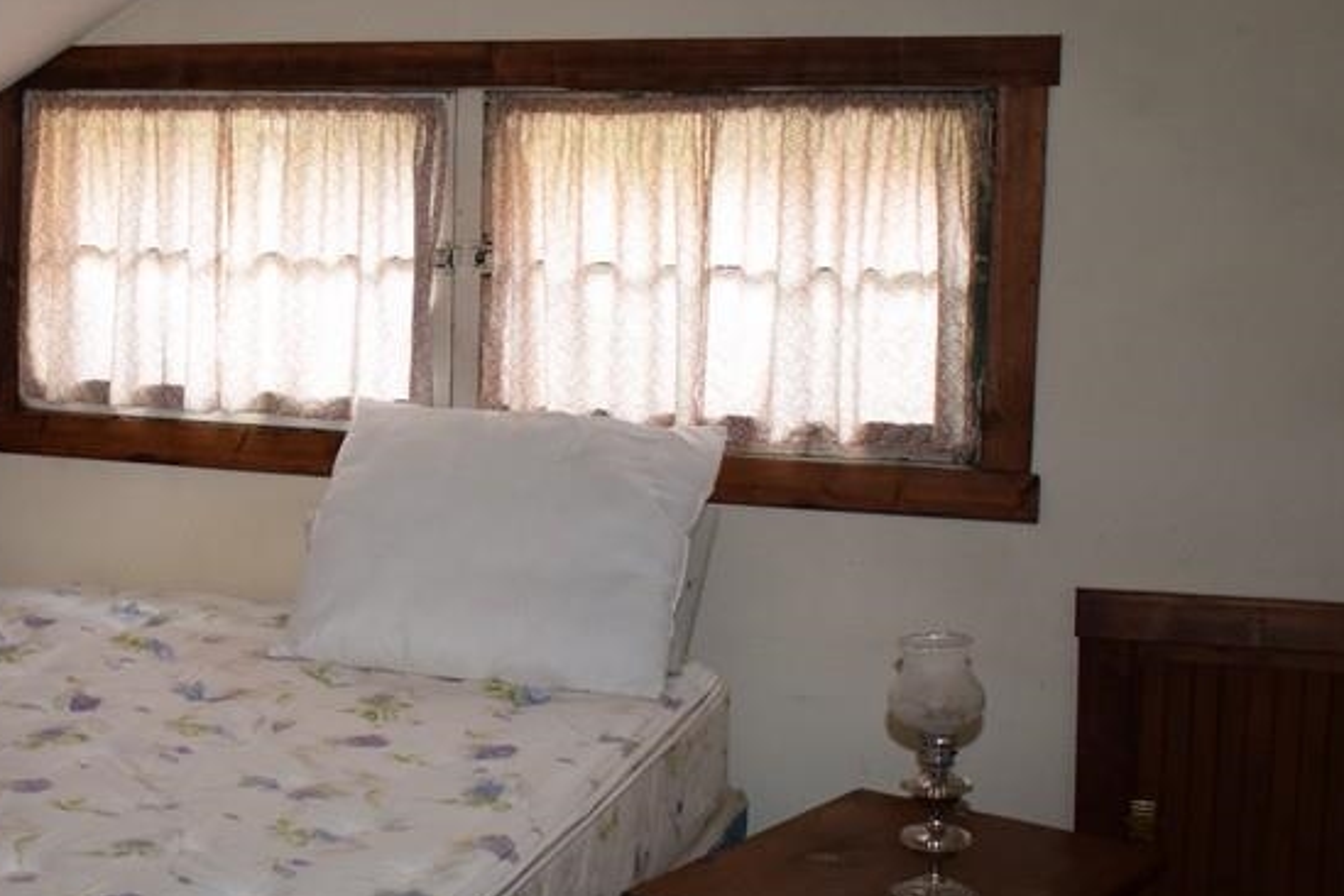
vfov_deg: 23.0
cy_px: 441
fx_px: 2202
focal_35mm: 59
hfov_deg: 33.1
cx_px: 296
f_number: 3.5
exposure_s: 1/60
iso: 1000
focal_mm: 18
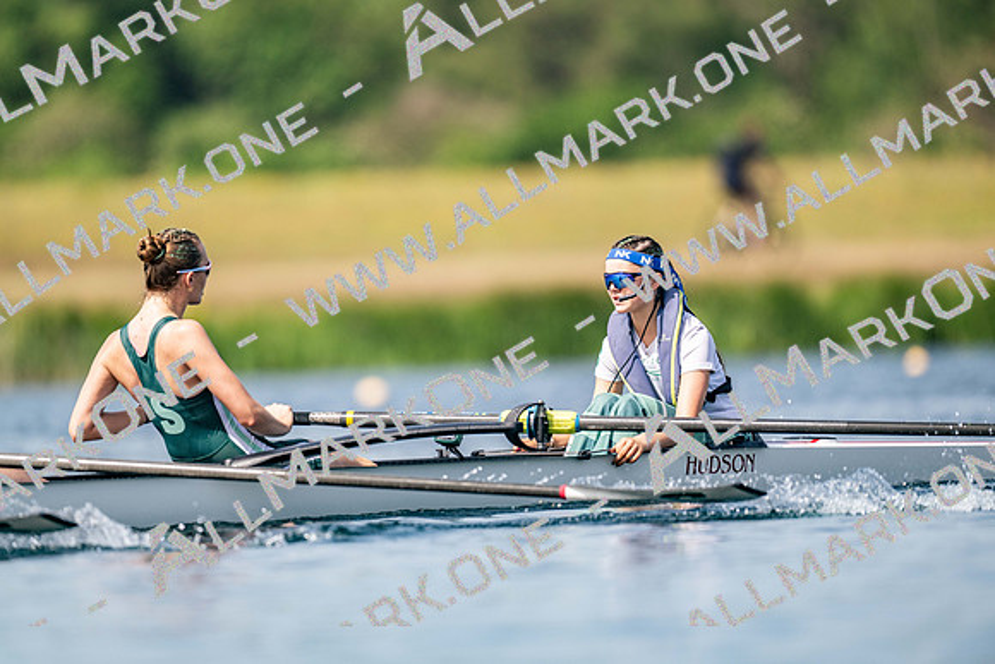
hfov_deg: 3.4
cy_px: 332
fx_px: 16586
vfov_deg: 2.3
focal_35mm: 600
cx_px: 498
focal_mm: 600
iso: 180
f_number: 4
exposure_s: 1/2500
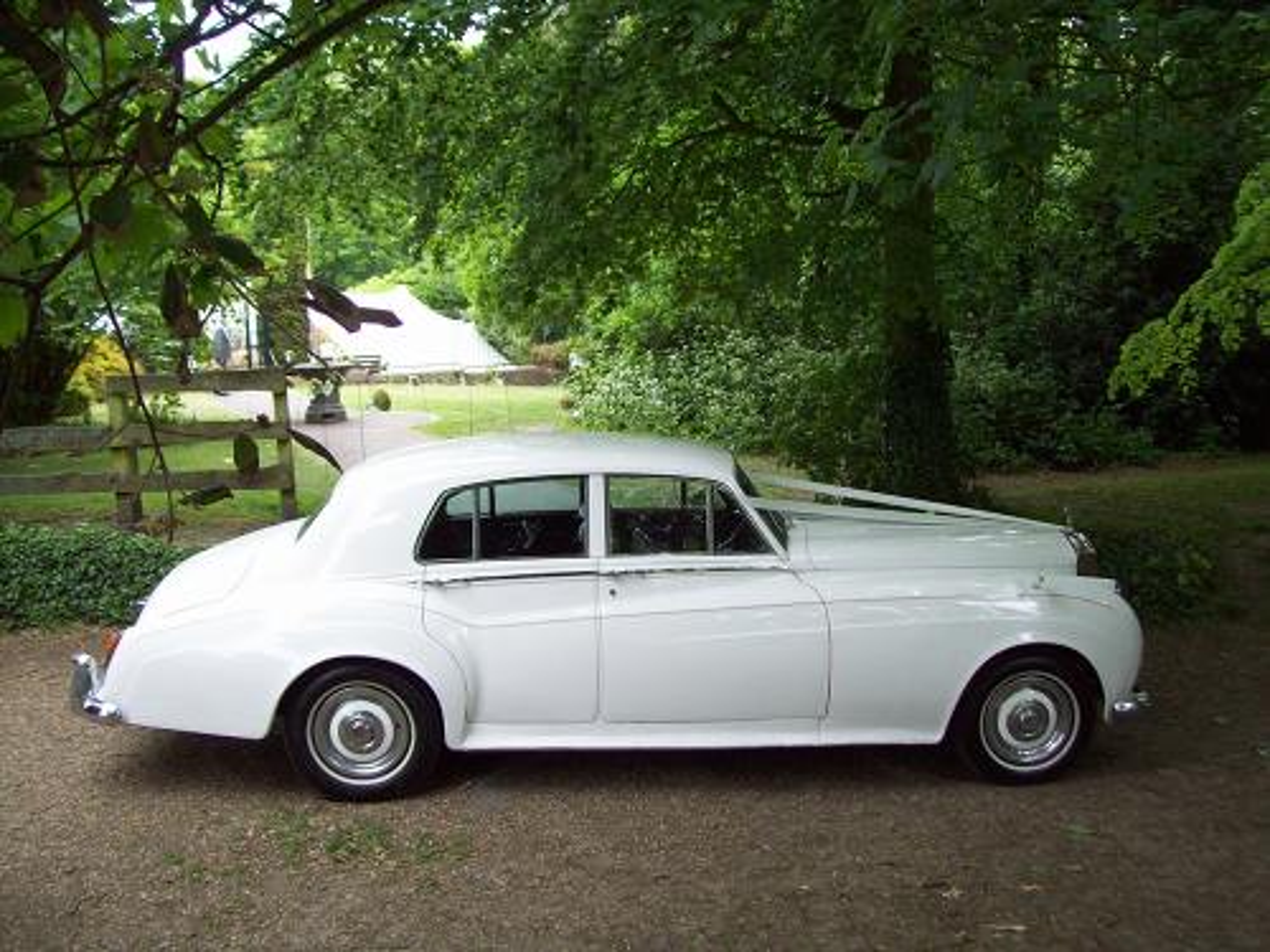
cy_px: 476
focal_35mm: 36
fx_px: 1321
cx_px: 635
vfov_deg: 39.7
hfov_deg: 51.4
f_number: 2.7
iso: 80
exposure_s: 1/176
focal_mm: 6
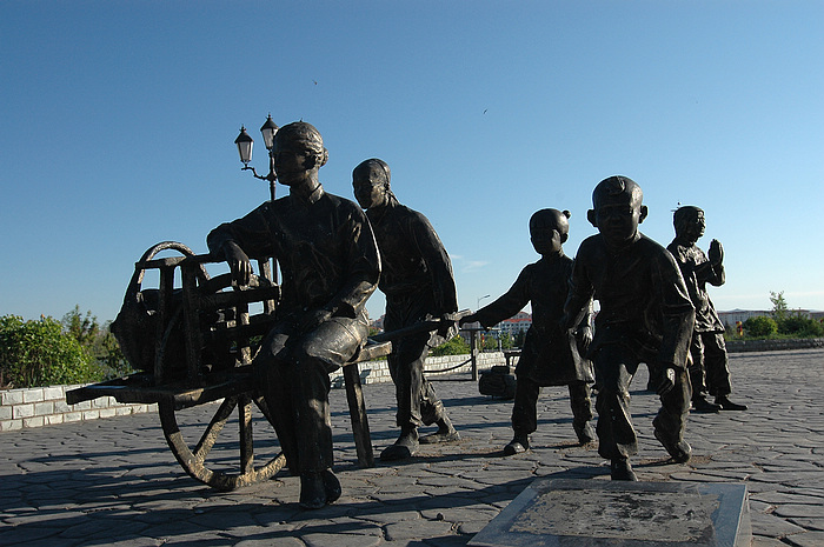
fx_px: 823
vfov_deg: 36.8
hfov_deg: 53.2
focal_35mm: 36
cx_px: 412
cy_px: 274
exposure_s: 1/640
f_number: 8
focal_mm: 24
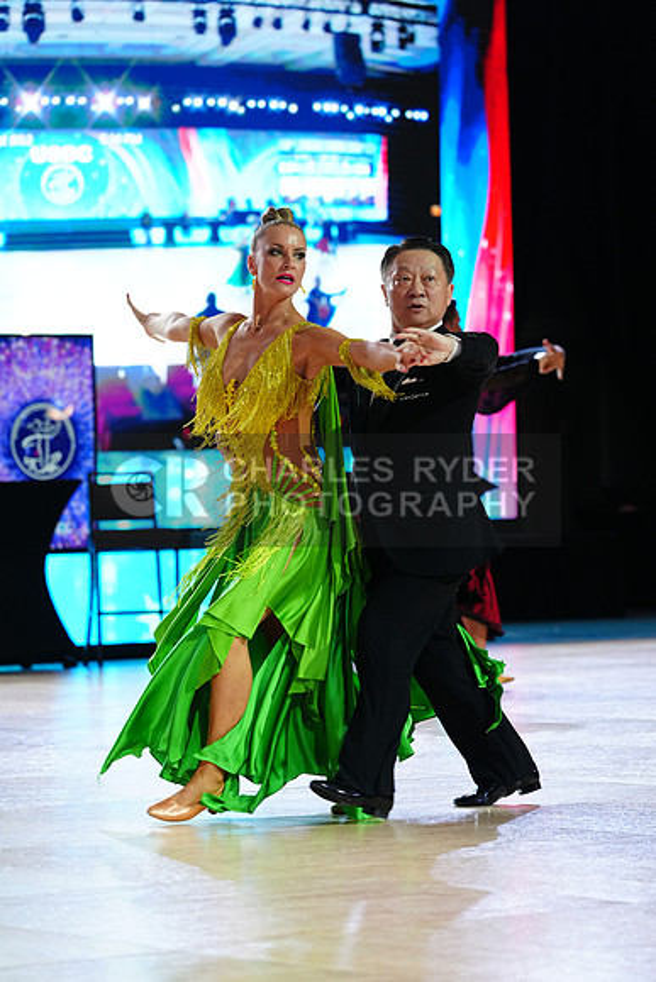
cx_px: 328
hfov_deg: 9.2
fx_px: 4070
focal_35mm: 149
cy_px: 491
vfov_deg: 13.8
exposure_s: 1/320
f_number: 4
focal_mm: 149
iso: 2500
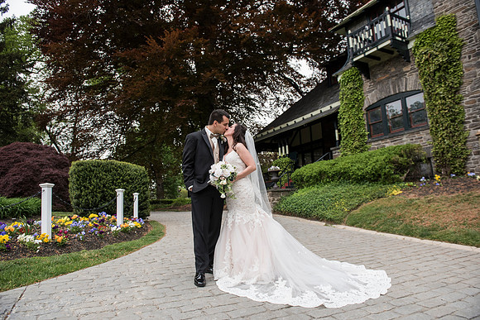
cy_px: 160
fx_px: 320
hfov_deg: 73.7
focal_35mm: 24
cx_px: 240
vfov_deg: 53.2
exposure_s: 1/4000
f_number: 3.5
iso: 800
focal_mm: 24
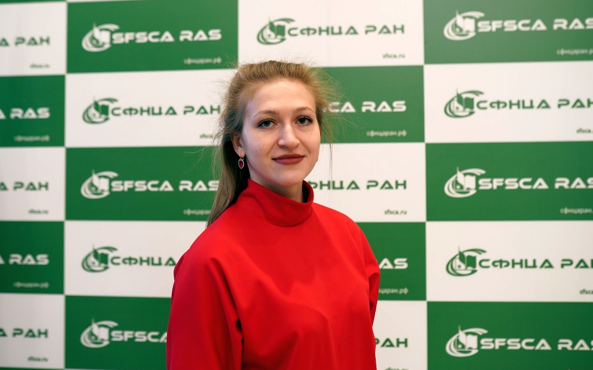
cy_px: 173
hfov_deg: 54.0
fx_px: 582
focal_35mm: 36
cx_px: 295
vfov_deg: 35.3
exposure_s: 1/80
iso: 800
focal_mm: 35
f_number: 2.5
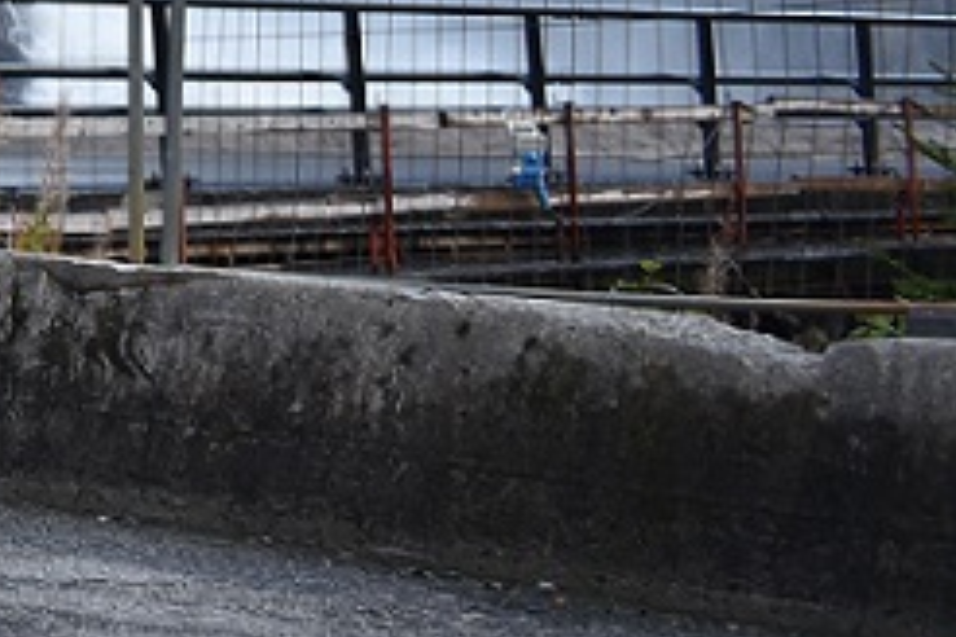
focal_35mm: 140
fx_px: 3723
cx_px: -1166
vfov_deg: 9.3
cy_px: -522
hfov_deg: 12.3
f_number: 5
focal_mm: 21
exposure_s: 1/100
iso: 100
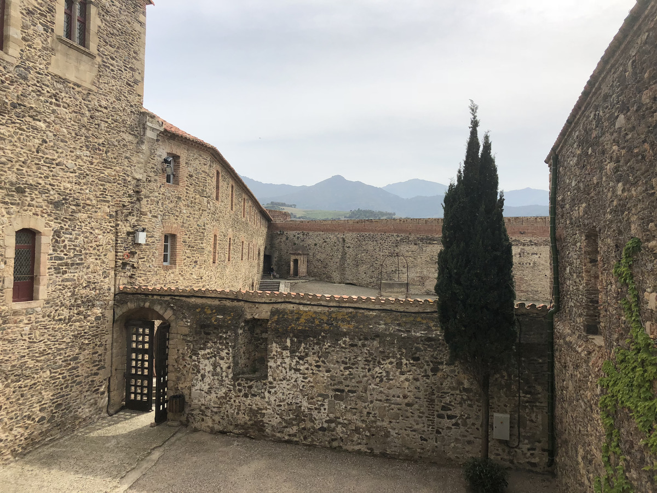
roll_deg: -0.4
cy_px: 246
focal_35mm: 28
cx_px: 328
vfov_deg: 49.7
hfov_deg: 63.4
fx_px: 531
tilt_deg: +2.1
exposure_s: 1/3436
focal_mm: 4
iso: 25
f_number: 1.8
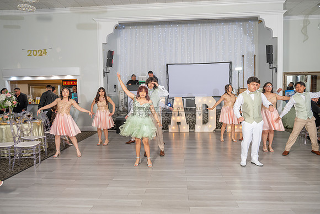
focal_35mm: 28
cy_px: 107
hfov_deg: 65.5
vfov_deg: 46.4
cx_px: 160
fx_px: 249
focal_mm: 28
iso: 500
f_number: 3.5
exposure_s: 1/160
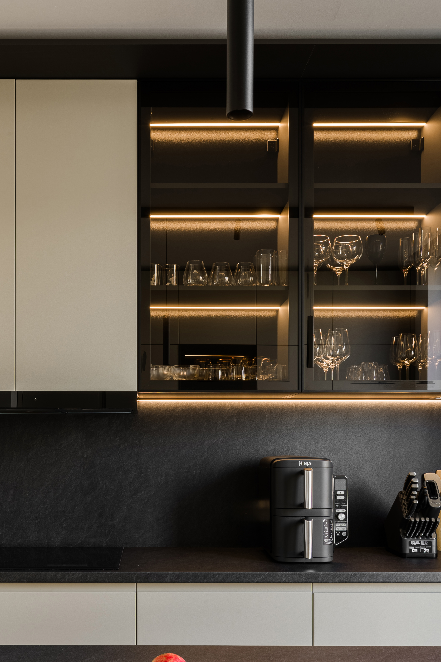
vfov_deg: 49.0
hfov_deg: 34.2
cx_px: 151
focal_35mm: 39
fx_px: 711
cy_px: 445
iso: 100
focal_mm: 28.5
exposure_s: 1/20
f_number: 14
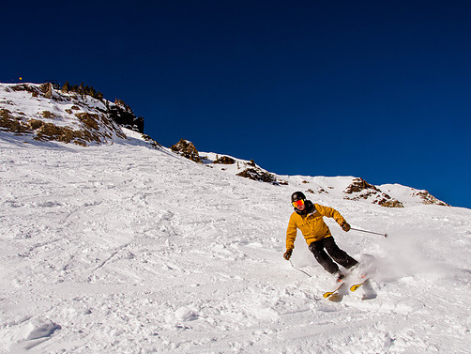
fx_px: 408
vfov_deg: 46.8
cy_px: 179
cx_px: 227
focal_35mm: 30
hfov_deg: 59.9
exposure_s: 1/640
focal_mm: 18
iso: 400
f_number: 16
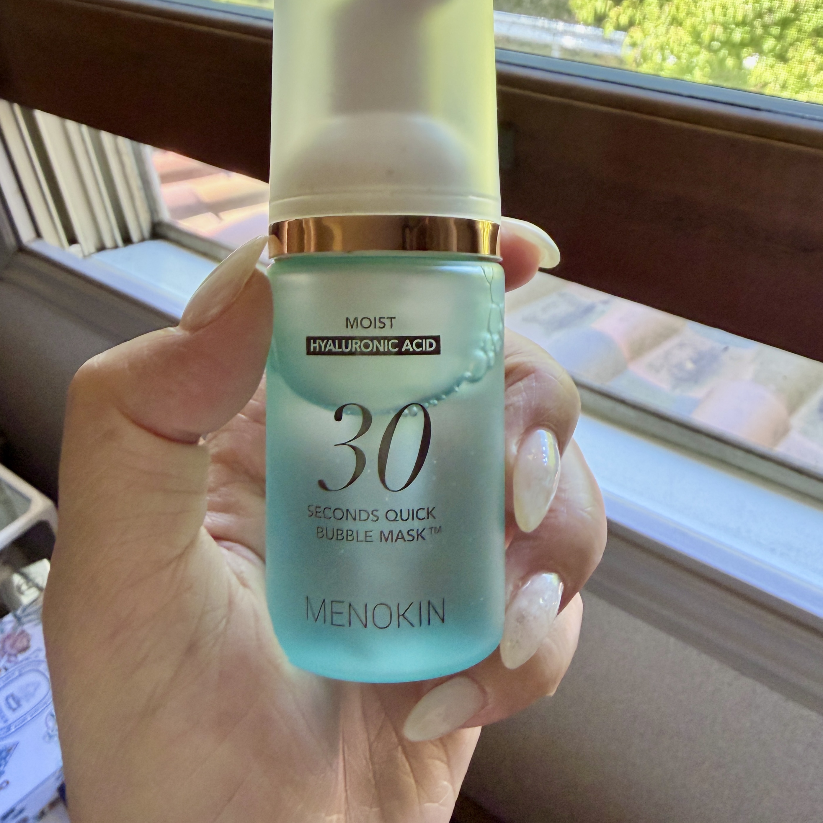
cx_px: 407
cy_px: 296
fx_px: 780
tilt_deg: -30.6
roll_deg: +4.9
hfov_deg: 55.6
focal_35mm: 29
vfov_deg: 54.8
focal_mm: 2.22
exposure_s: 1/121
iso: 160
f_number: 2.2
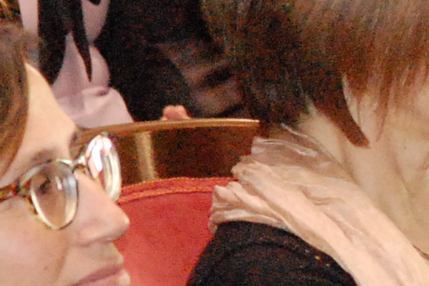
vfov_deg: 3.2
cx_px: -460
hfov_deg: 4.7
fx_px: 5103
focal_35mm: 429
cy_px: -31
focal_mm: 55
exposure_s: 1/60
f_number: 5.6
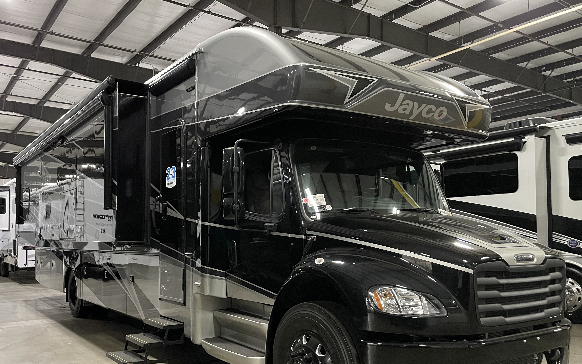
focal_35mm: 32
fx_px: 508
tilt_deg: +2.6
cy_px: 223
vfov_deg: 39.2
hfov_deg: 59.6
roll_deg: +0.8
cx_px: 265
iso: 640
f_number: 1.6
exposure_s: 1/30
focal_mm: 4.2
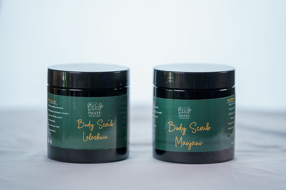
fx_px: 1200
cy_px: 95
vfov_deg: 9.1
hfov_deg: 13.6
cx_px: 143
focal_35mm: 151
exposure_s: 1/100
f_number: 2.8
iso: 100
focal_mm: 151
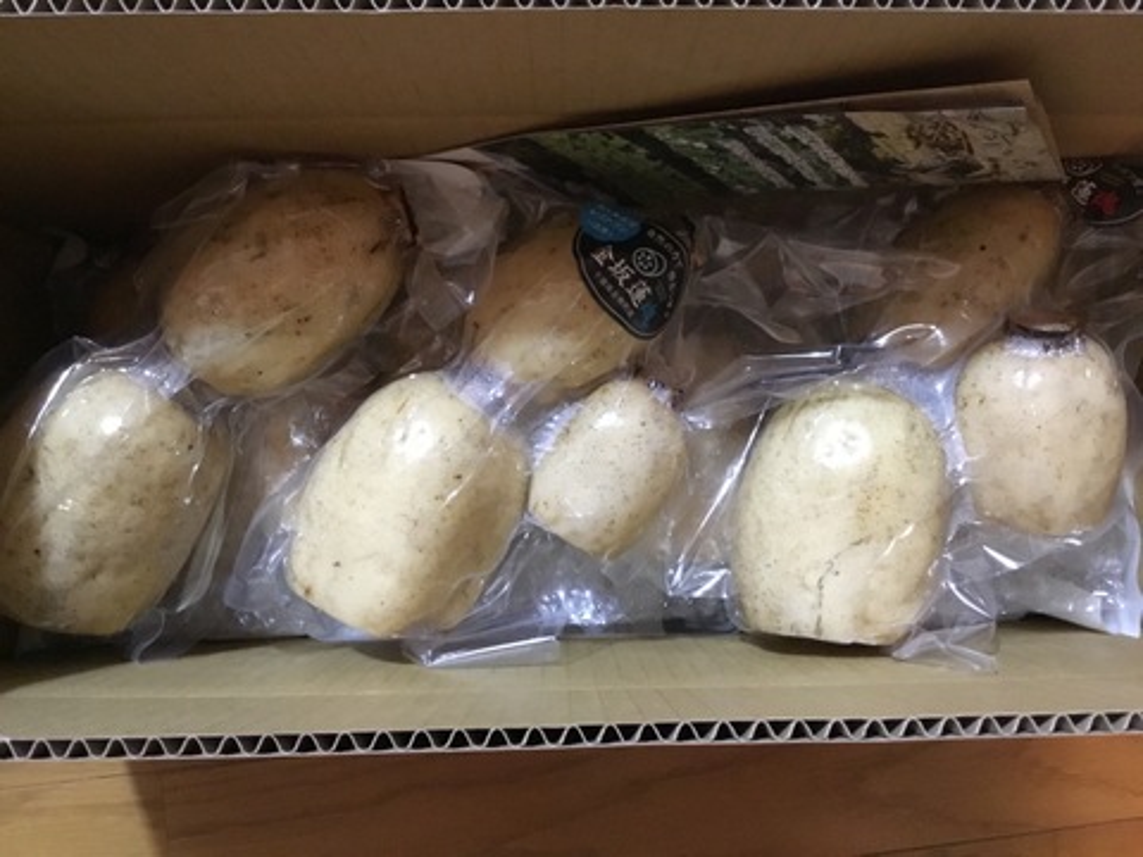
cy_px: 428
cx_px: 572
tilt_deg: -86.3
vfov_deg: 45.4
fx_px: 1024
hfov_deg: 58.4
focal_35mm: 31
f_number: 2.4
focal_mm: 3.3
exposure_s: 1/15
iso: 320
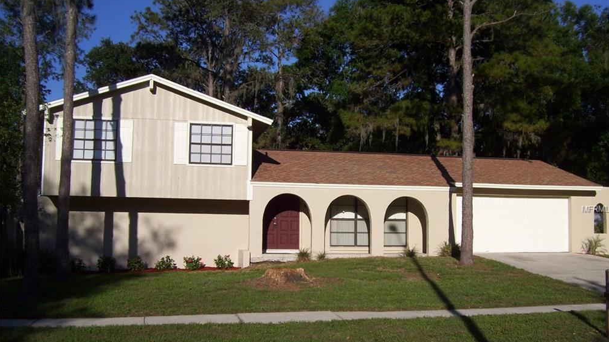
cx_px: 308
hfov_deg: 50.5
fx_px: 646
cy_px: 210
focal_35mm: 40
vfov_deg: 29.6
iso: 80
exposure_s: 1/800
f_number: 4.8
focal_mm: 6
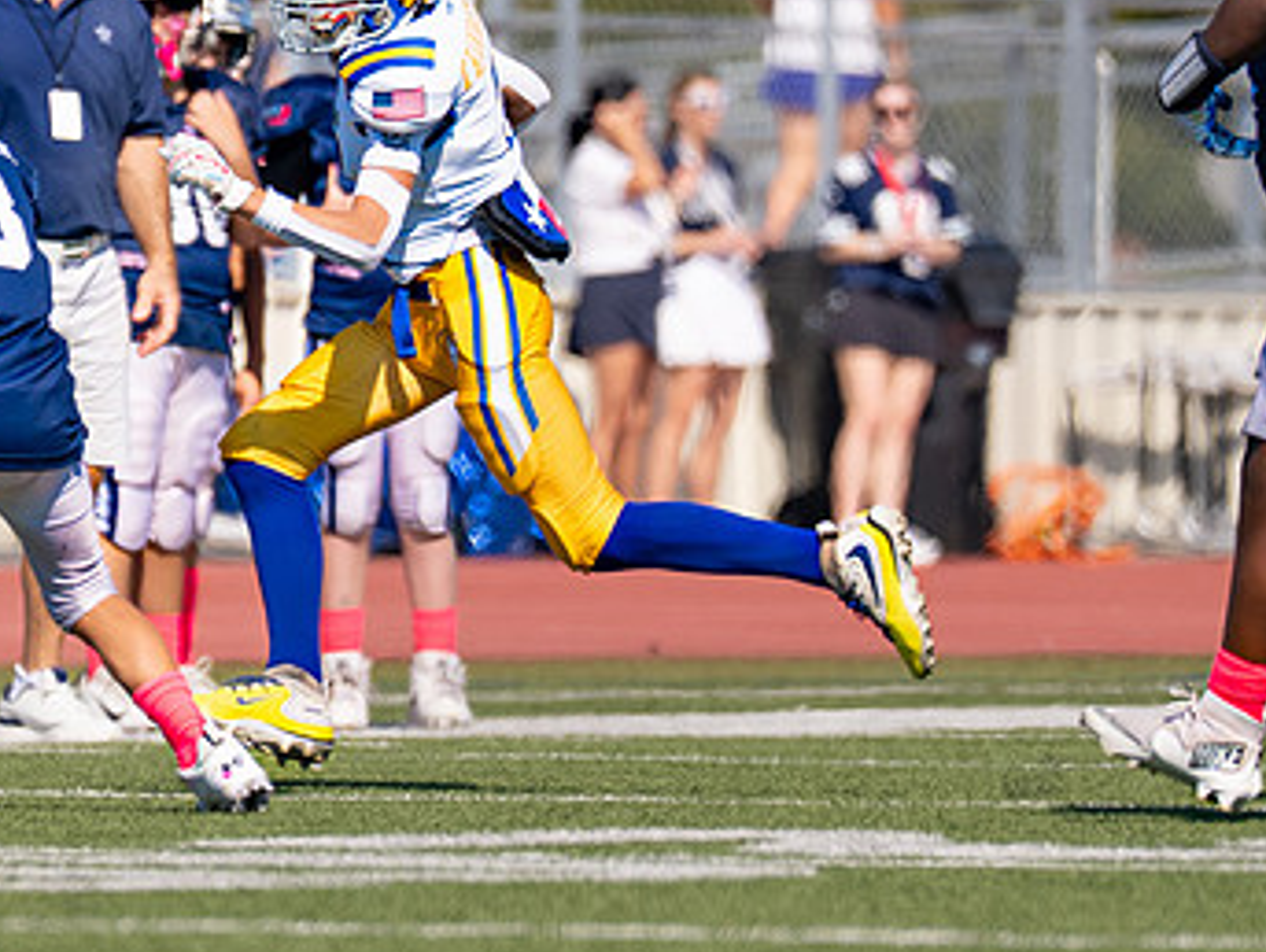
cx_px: 428
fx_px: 25957
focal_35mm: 709
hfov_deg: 2.8
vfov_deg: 2.1
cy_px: 313
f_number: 2.8
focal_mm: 200
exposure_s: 1/2500
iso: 100
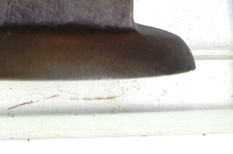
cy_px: -211
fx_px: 1436
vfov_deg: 5.9
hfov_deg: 9.3
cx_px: 67
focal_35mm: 222
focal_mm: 31
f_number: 6.3
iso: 200
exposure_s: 1/160
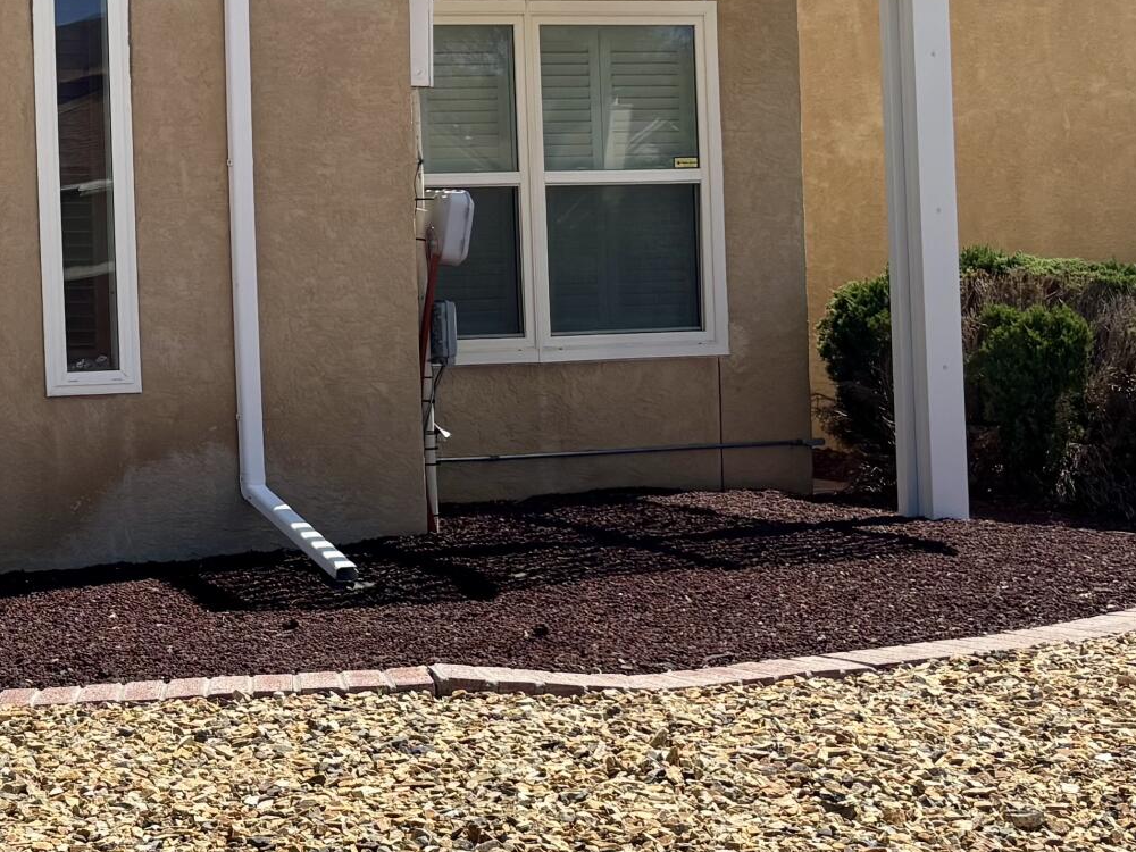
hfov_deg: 22.7
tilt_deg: +1.7
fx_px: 2560
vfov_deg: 18.7
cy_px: 191
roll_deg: +1.2
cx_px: -279
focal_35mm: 78
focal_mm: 5.96
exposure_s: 1/3650
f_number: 1.6
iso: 50
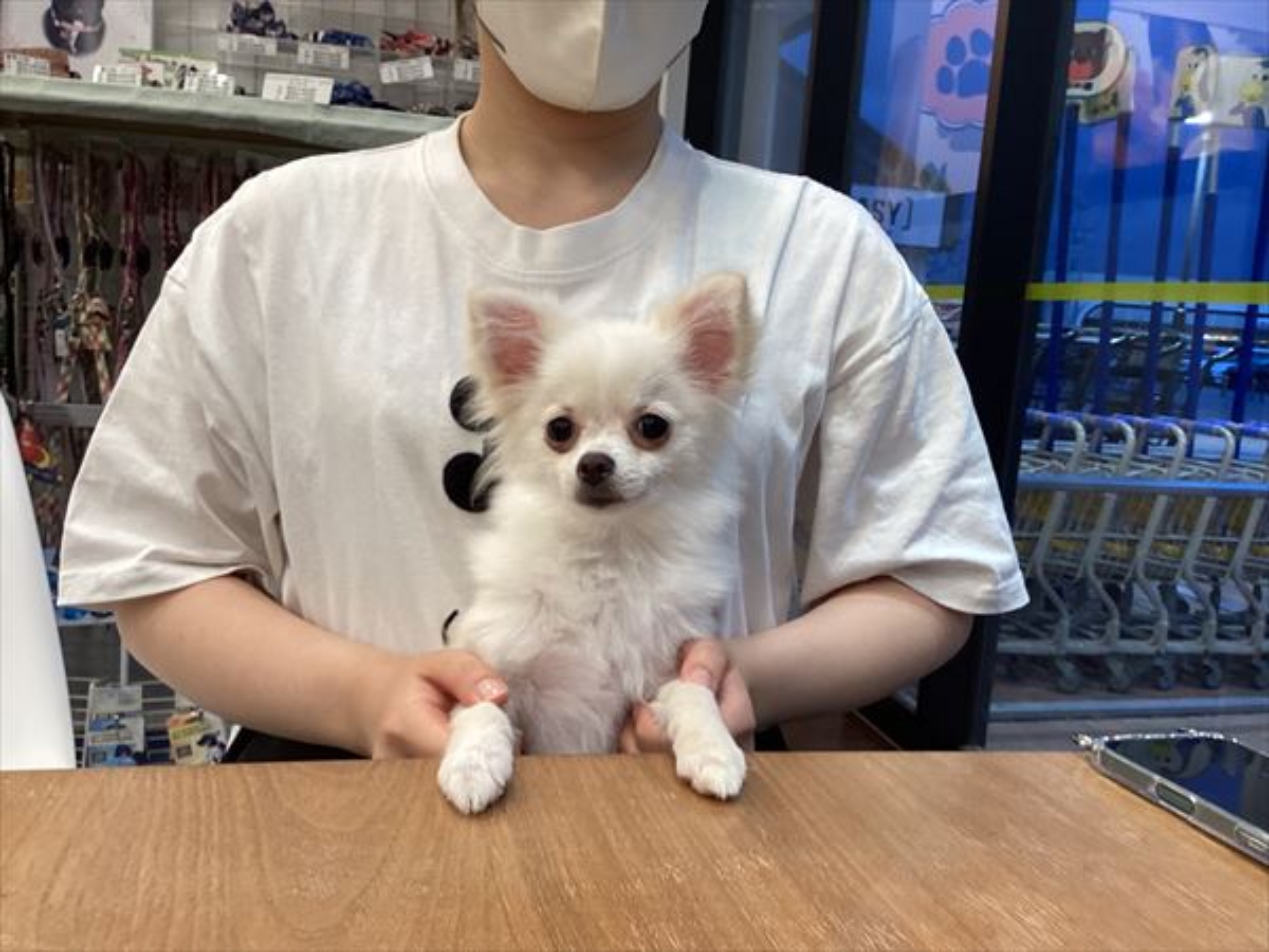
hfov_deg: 58.4
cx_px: 634
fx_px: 1136
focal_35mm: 31
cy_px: 476
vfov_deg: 45.4
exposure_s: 1/60
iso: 80
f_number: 2.4
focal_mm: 3.3
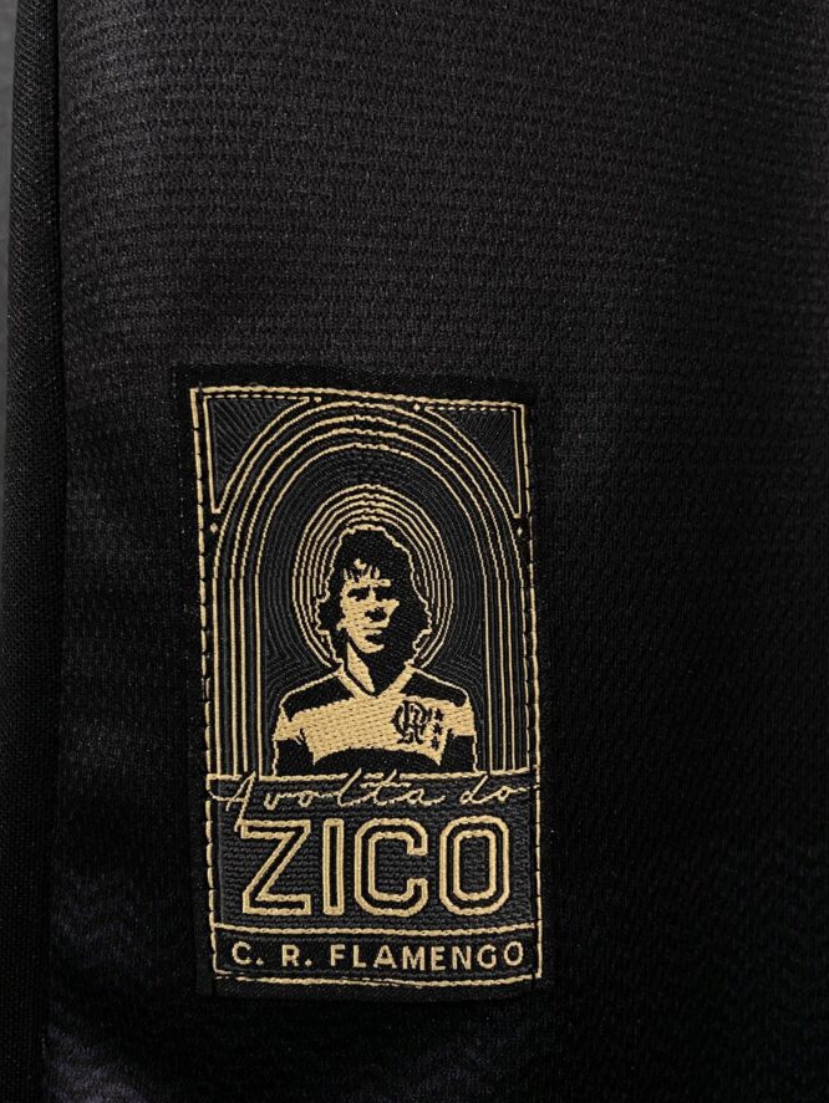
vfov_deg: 59.8
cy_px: 618
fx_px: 957
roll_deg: -0.7
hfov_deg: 46.8
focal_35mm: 30
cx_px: 401
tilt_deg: -1.6
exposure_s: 1/60
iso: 400
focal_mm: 4.25
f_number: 1.8
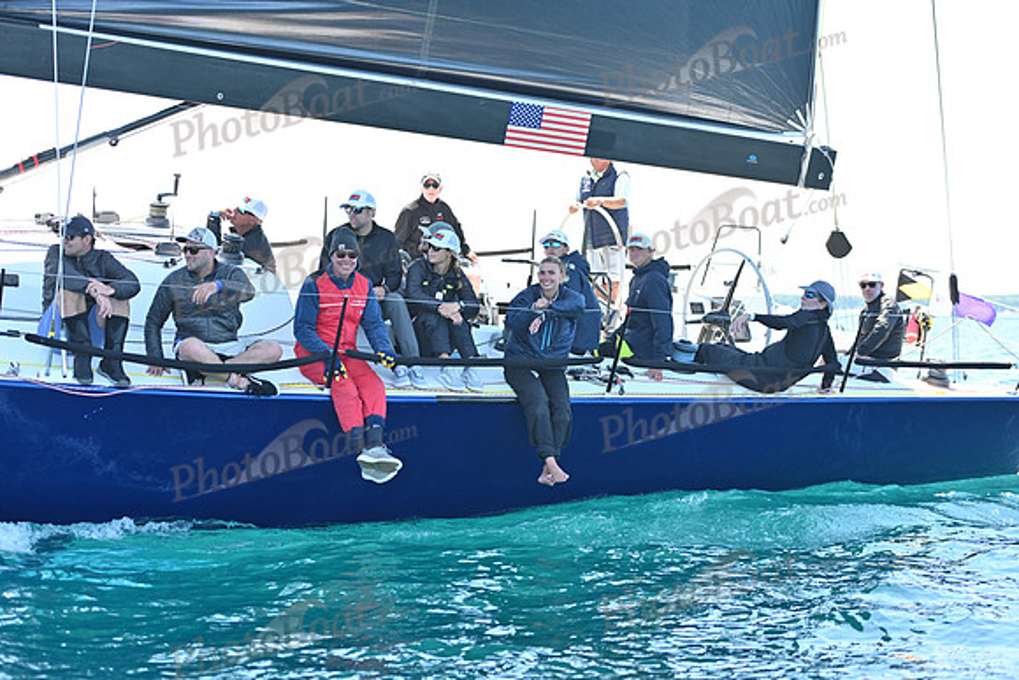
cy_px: 340
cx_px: 510
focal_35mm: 70
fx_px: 1982
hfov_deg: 28.8
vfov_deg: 19.5
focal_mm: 70
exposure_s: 1/1000
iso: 320
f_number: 3.2
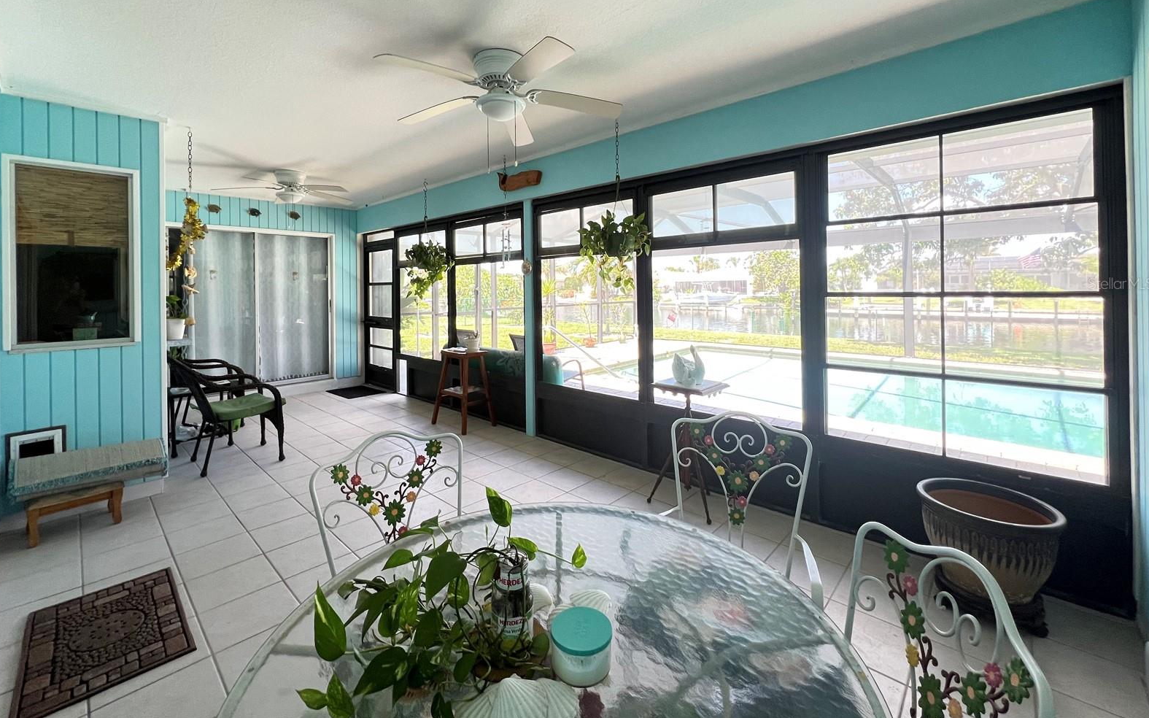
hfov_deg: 105.3
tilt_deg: -0.4
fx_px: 438
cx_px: 573
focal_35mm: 14
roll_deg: +0.2
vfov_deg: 77.6
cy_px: 283
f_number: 1.8
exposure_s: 1/99
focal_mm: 1.57
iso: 160
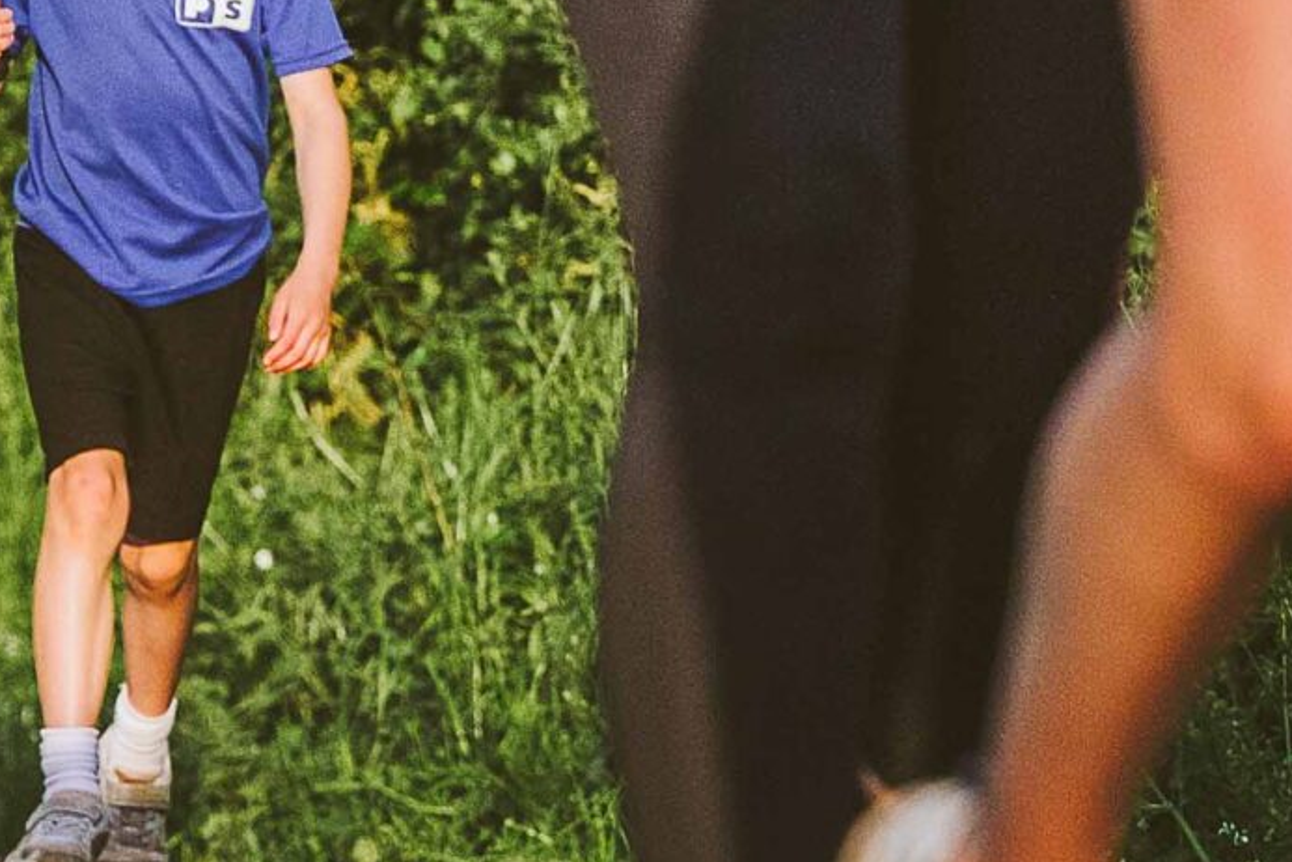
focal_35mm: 510
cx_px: -787
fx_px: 18302
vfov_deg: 2.7
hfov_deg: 4.0
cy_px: -124
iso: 500
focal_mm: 92
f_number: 2.8
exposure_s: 1/8000
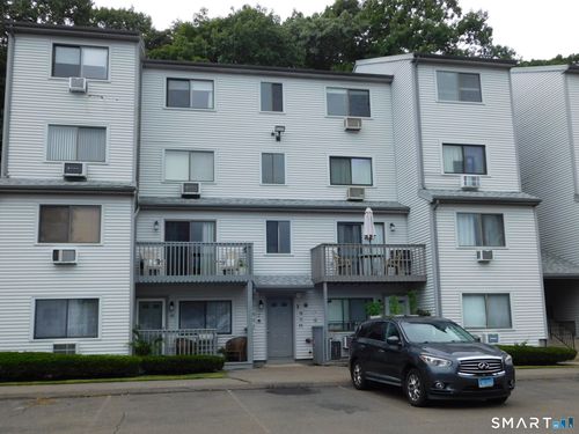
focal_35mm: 36
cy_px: 217
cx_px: 290
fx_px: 602
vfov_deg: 39.7
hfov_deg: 51.4
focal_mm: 6.3
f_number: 3.5
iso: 125
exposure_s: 1/800
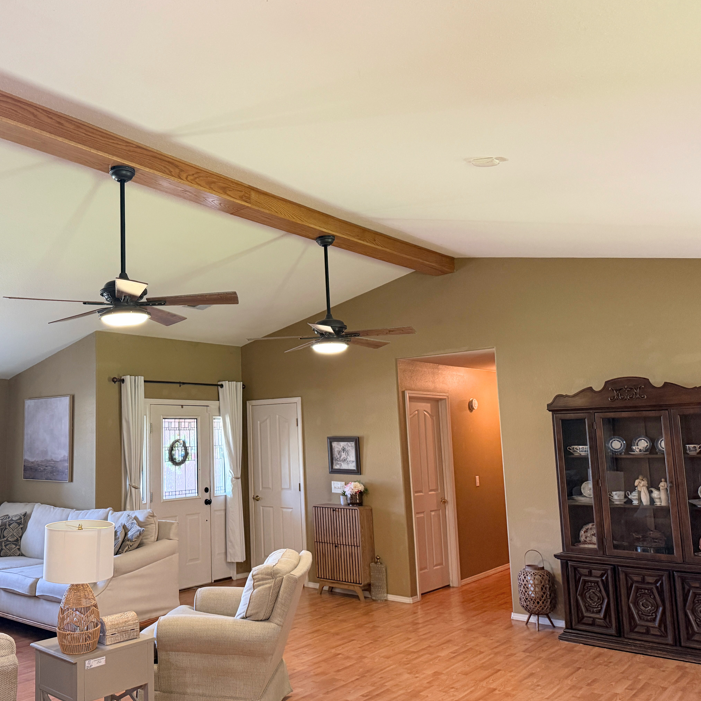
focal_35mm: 30
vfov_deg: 54.0
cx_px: 215
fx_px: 687
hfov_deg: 52.6
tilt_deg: +9.4
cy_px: 362
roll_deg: +1.6
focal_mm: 6.76
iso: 320
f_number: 1.78
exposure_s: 1/60
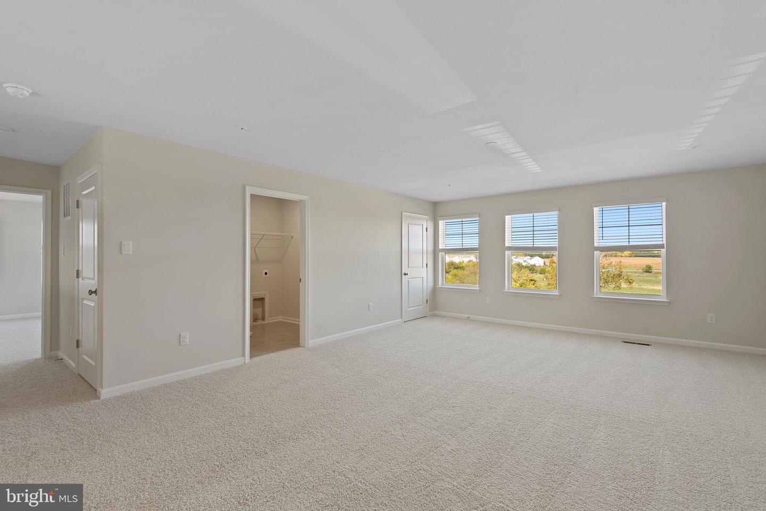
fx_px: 341
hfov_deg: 96.7
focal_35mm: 16
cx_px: 383
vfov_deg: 73.8
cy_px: 256
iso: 400
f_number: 9
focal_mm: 16
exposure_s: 1/15
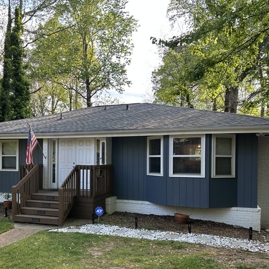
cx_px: 92
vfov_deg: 48.2
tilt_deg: -1.7
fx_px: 299
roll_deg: -1.3
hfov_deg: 47.7
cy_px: 159
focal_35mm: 34
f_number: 1.78
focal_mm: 6.86
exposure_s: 1/393
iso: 80
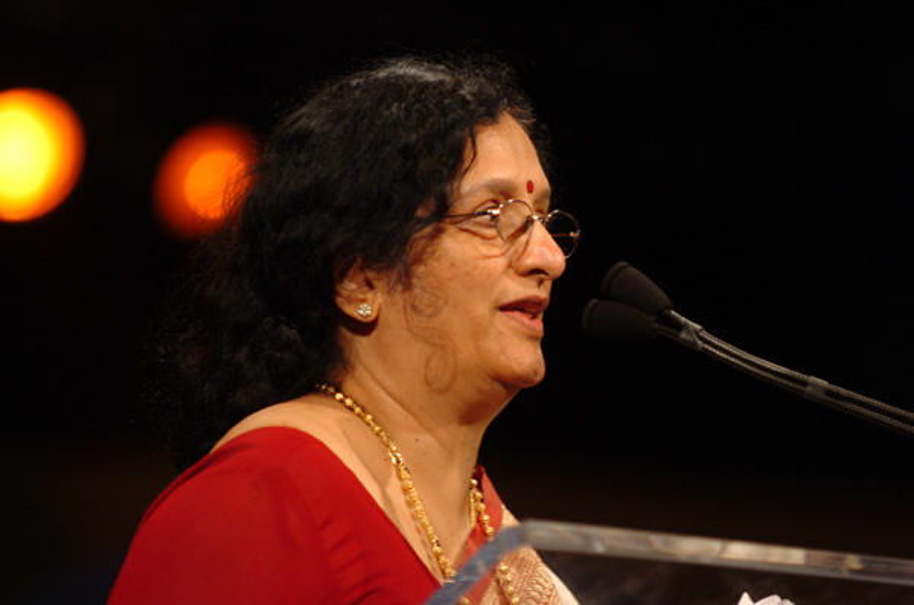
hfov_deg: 6.9
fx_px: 7599
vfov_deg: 4.6
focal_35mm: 300
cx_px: 457
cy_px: 302
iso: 400
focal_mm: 200
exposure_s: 1/160
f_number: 2.8
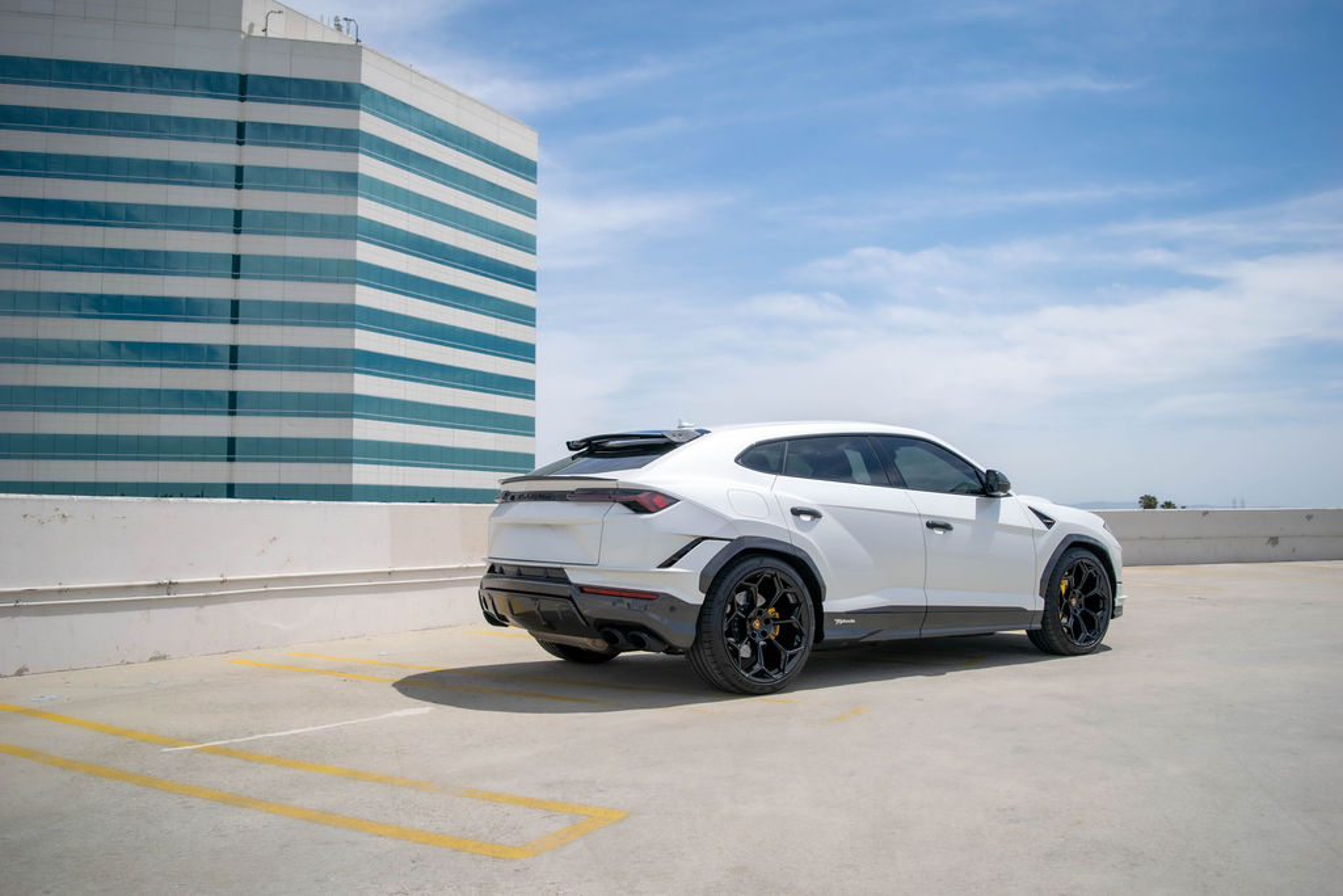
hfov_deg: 61.9
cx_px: 672
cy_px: 448
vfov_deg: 43.6
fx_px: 1119
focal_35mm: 30
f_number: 3.8
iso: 160
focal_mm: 20
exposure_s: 1/4000
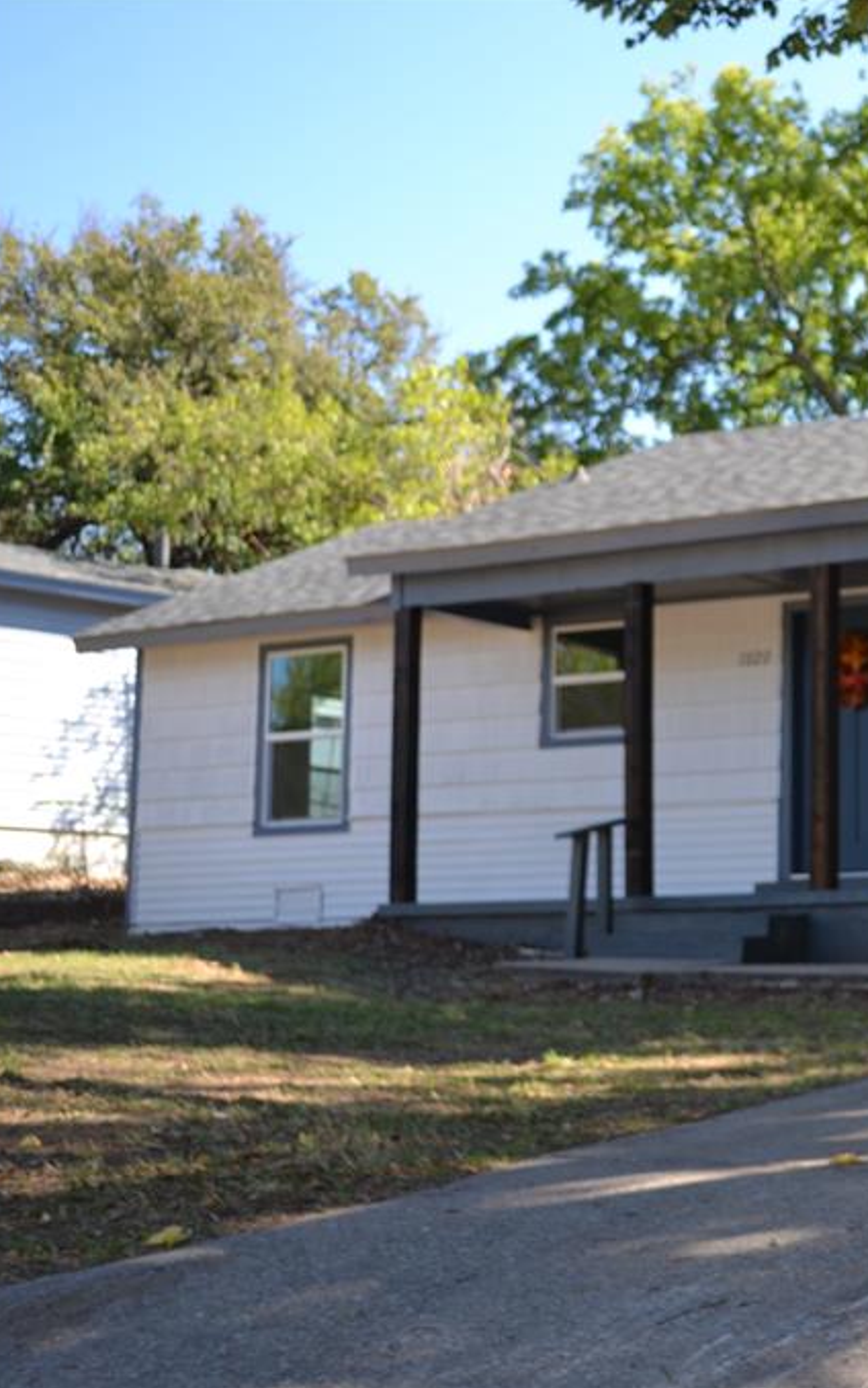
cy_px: 694
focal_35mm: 60
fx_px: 2270
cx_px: 1025
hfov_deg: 20.3
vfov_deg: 34.0
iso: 100
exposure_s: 1/200
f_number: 4.2
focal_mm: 26
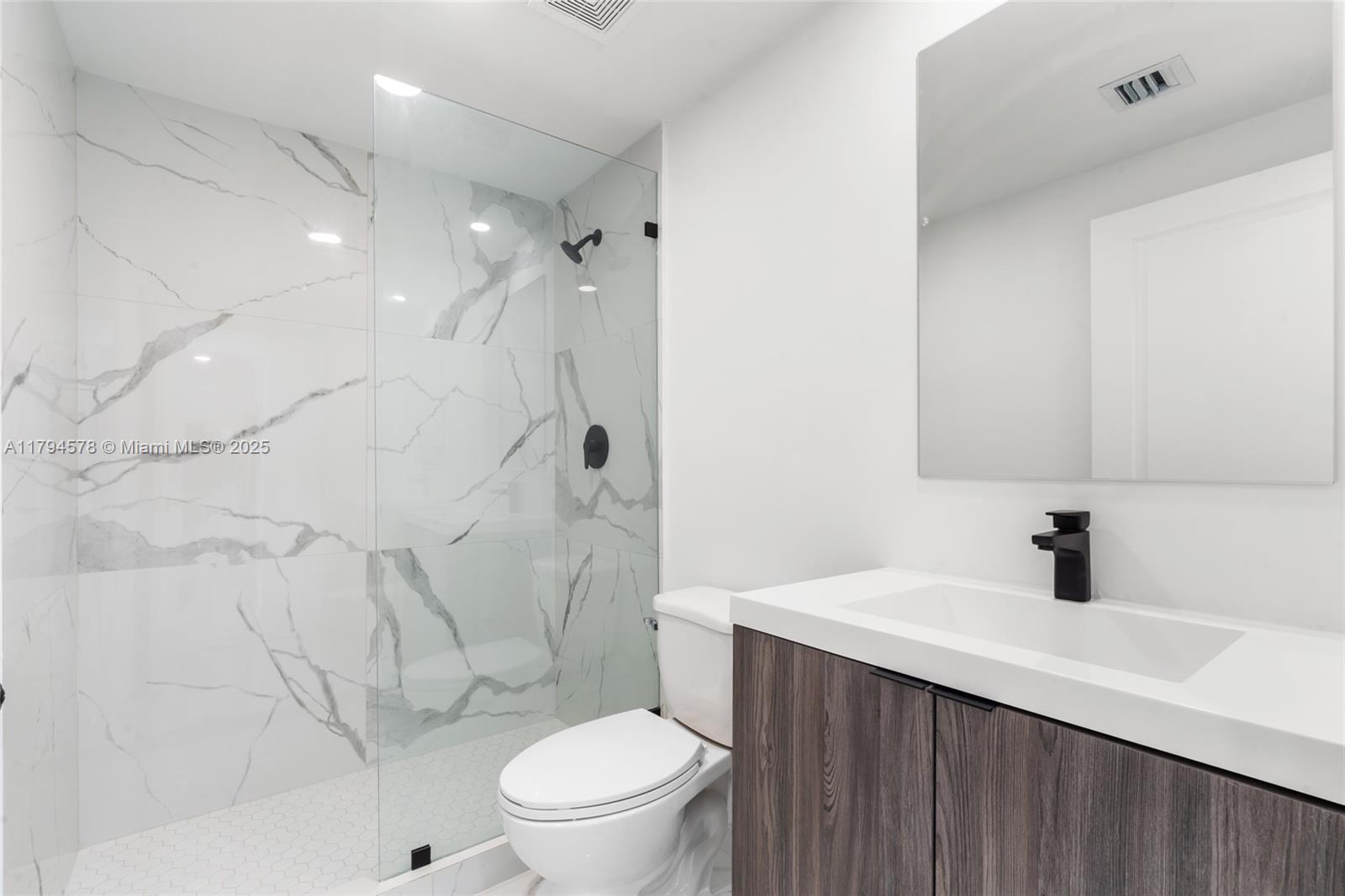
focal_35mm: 16
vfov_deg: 73.7
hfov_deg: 96.7
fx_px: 598
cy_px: 448
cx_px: 672
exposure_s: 1/1.67
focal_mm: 16
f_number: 14
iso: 250
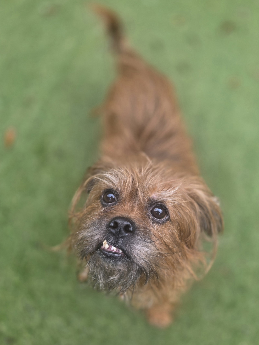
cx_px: 130
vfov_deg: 73.9
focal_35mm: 23
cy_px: 172
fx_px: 229
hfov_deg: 58.9
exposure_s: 1/182
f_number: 1.7
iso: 80
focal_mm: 6.3
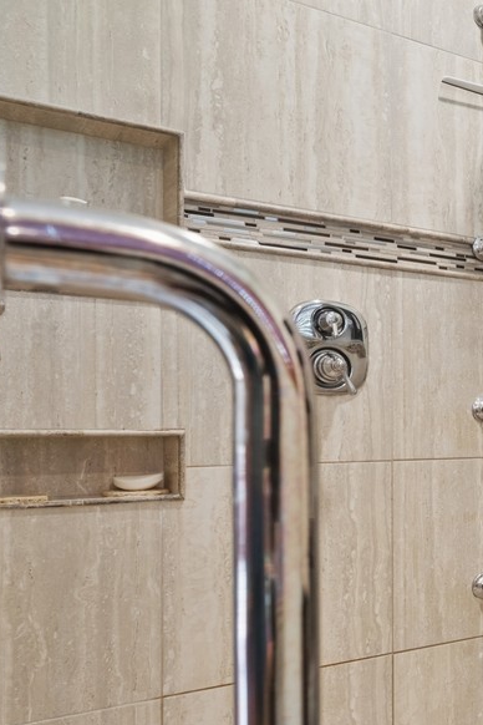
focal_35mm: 39
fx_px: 785
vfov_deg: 49.3
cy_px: 424
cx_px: 754
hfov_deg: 24.8
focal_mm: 14
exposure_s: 1/3.33
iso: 640
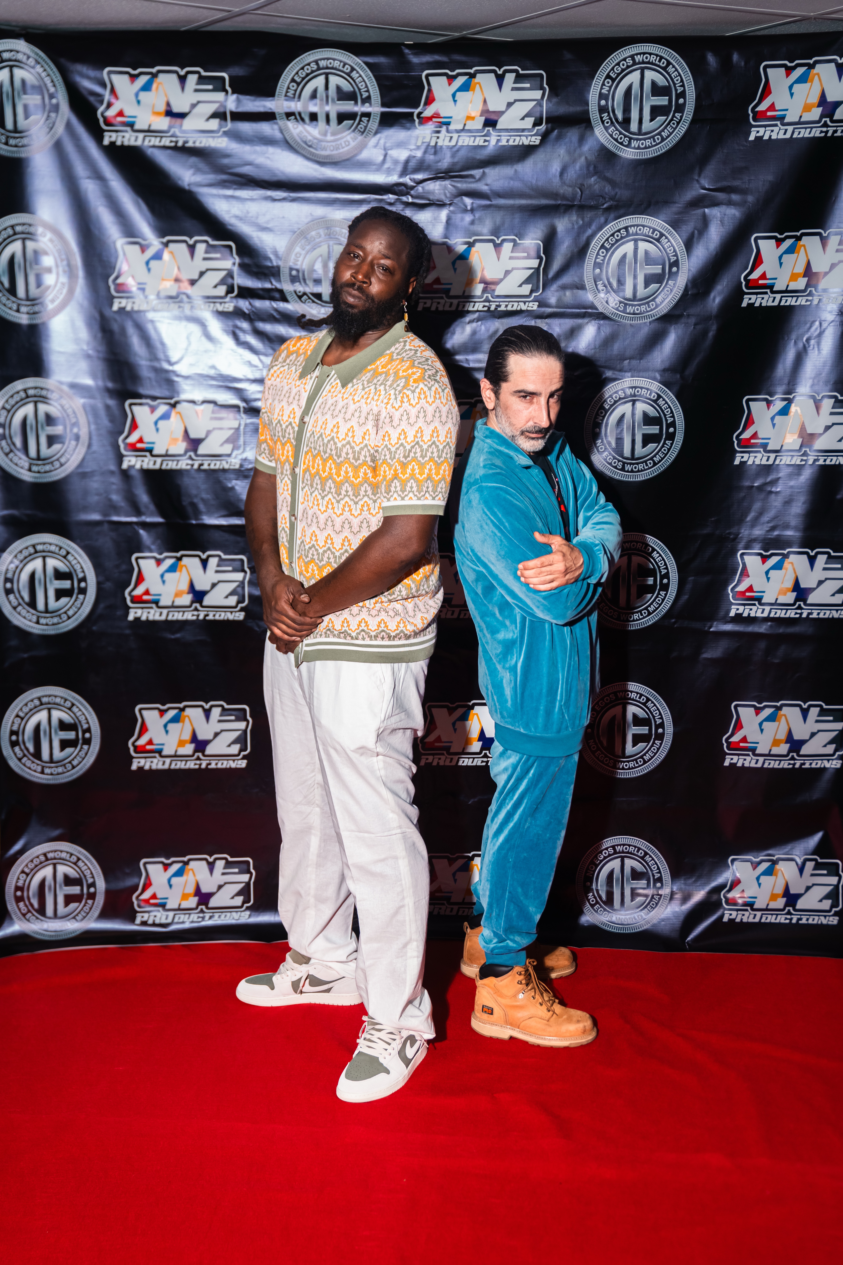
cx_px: 422
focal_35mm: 43
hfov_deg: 31.2
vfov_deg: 45.4
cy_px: 632
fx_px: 1510
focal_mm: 43
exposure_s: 1/320
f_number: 2.8
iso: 1250
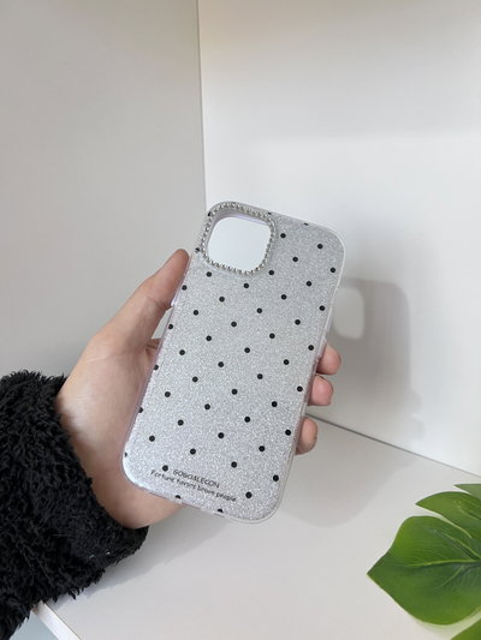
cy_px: 320
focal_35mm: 26
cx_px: 240
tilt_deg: -17.1
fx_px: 482
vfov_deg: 67.3
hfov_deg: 53.1
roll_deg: +2.1
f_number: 1.5
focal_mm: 5.7
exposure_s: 1/50
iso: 80
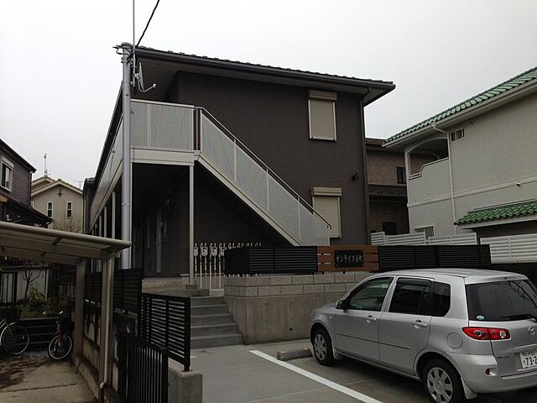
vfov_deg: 42.9
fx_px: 512
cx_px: 268
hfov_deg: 55.4
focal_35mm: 33
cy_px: 202
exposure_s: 1/238
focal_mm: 4.13
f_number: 2.4
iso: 50
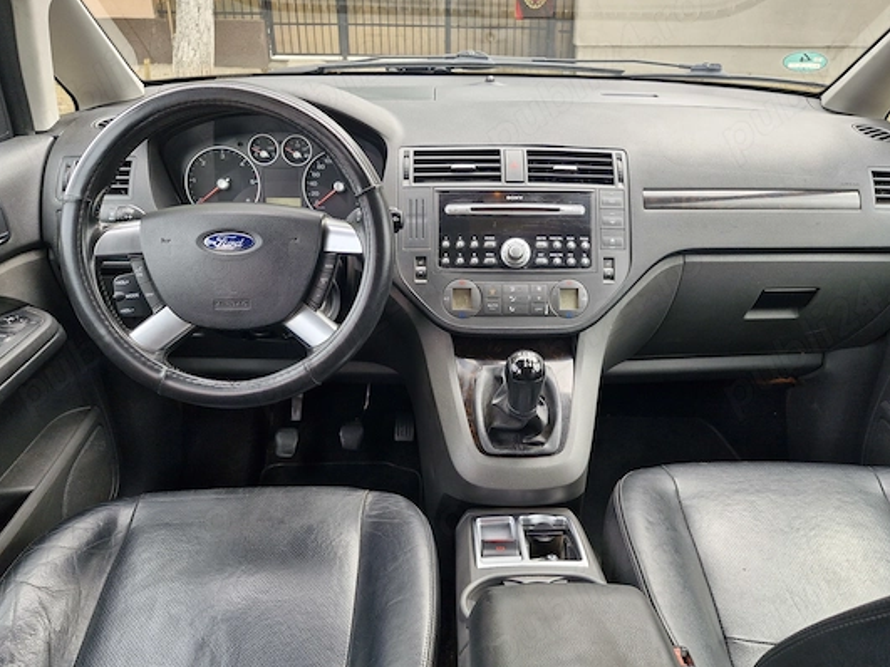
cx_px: 476
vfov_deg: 53.0
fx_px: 668
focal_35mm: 26
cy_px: 347
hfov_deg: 67.2
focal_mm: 5.54
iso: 50
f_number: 1.8
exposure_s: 1/180
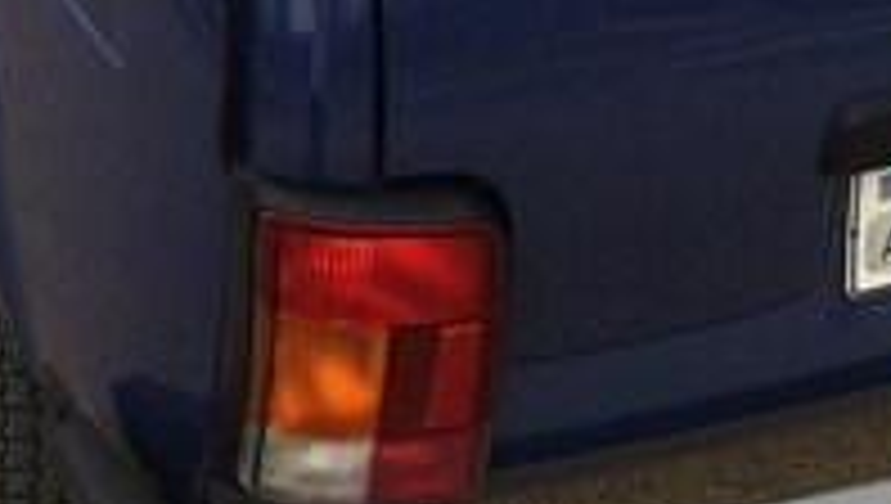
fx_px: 1869
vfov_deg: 13.2
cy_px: -508
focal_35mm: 79
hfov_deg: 26.4
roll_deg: -4.2
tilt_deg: -22.9
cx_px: 212
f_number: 2.2
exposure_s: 1/410
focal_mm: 4.15
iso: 32
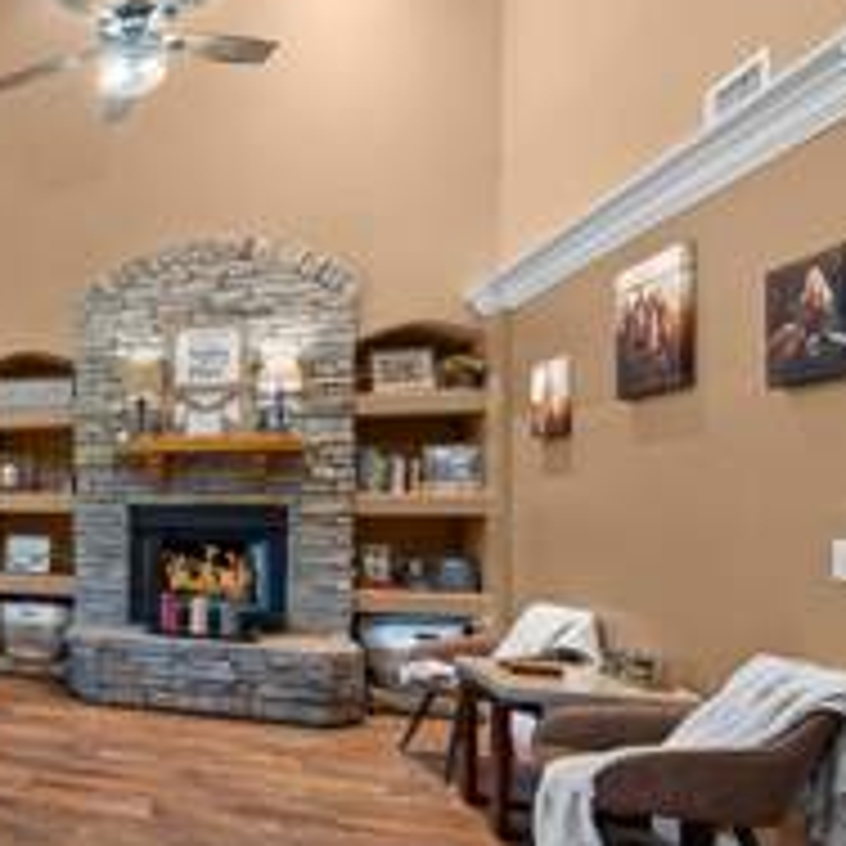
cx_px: -130
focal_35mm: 26
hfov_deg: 43.4
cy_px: 502
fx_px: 719
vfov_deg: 60.5
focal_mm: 12
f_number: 8
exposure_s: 1.3
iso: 400
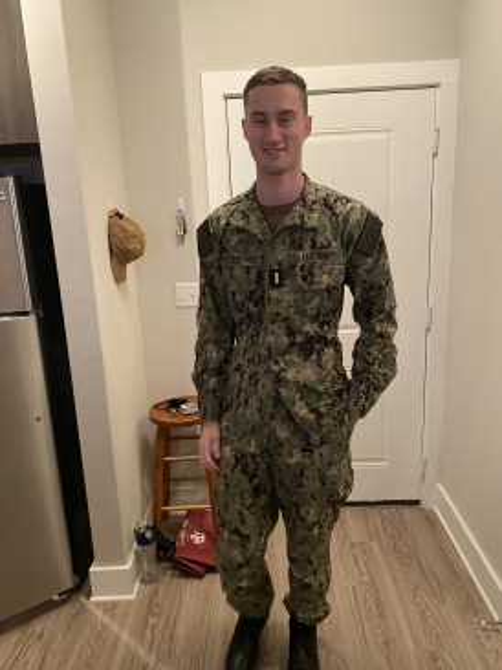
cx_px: 251
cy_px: 335
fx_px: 503
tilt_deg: -13.0
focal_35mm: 26
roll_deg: +4.3
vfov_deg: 67.3
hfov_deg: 53.0
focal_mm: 4.25
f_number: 1.8
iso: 320
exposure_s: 1/60
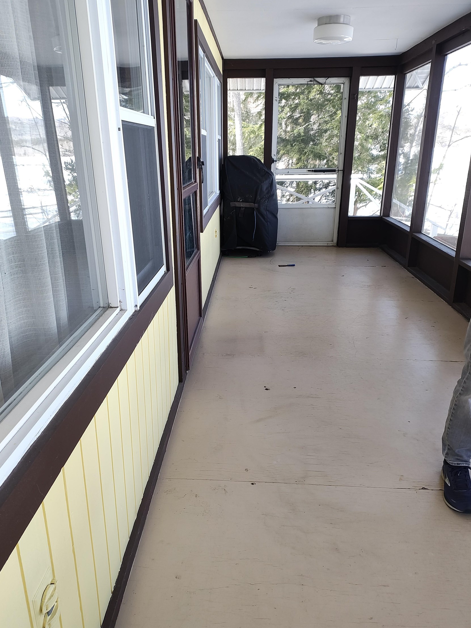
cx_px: 227
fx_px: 472
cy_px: 311
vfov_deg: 67.3
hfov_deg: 53.0
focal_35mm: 26
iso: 234
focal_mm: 4.71
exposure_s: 1/120
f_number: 1.7
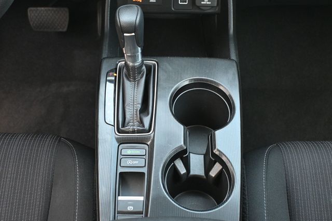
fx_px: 422
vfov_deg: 29.4
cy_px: 110
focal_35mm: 46
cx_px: 166
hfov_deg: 43.0
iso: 2800
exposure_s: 1/125
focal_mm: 30.5
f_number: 4.8
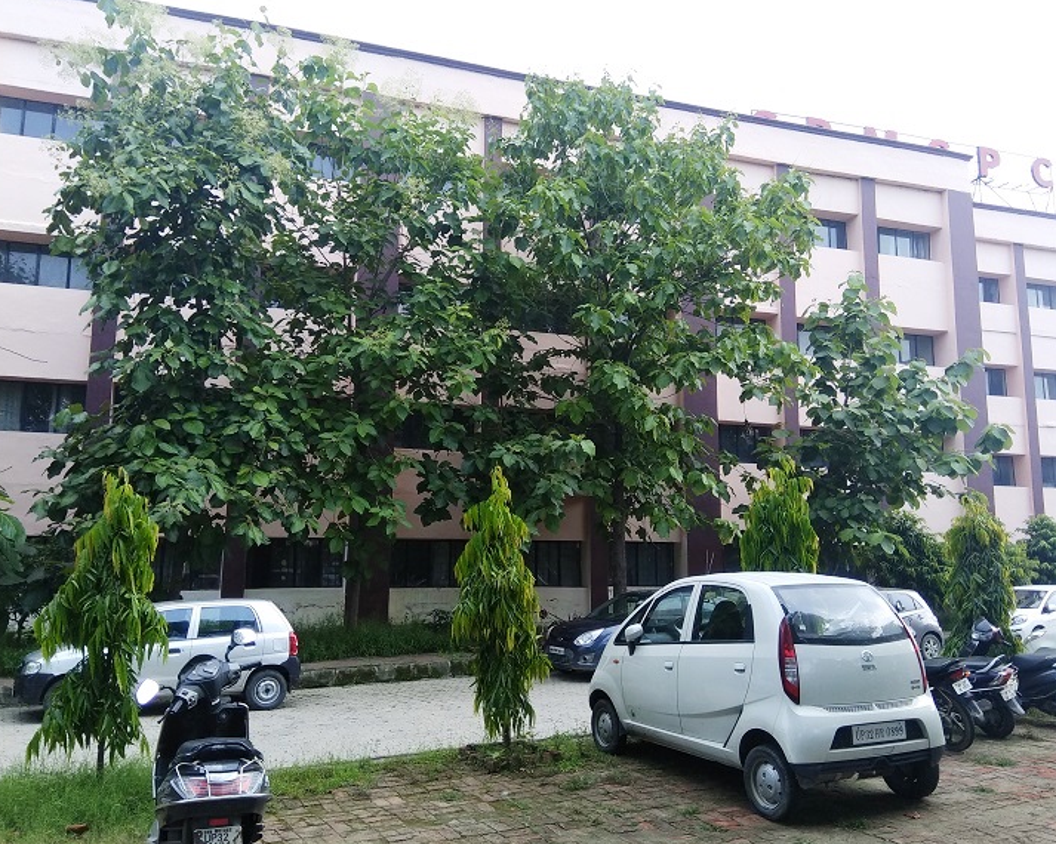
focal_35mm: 23
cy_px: 413
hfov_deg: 72.6
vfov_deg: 60.9
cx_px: 548
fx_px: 719
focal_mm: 3.57
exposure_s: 1/306
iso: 100
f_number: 2
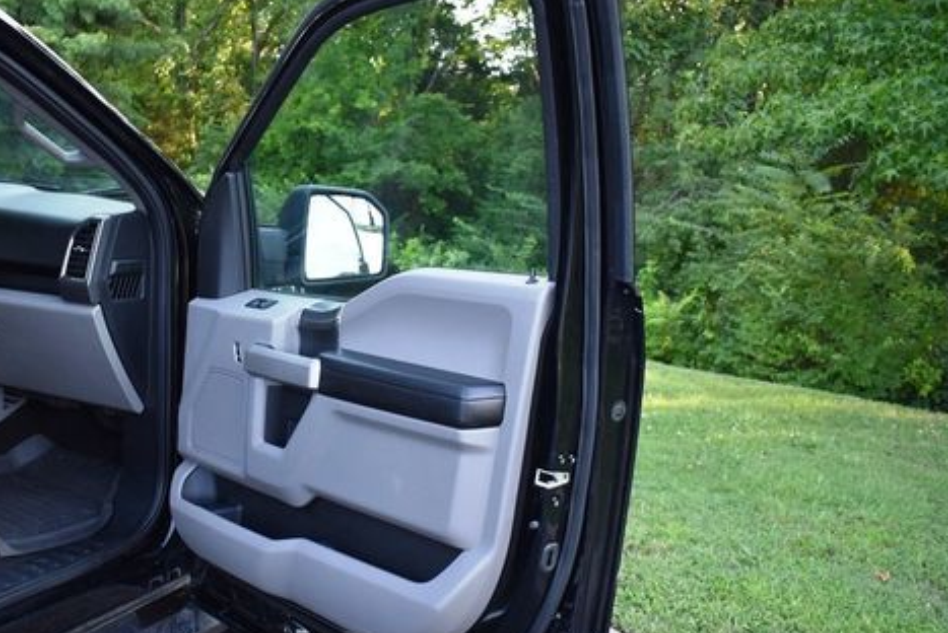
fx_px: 975
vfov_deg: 35.9
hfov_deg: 51.2
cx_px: 347
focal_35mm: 37
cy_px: 364
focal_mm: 18
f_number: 3.5
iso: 450
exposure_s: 1/250
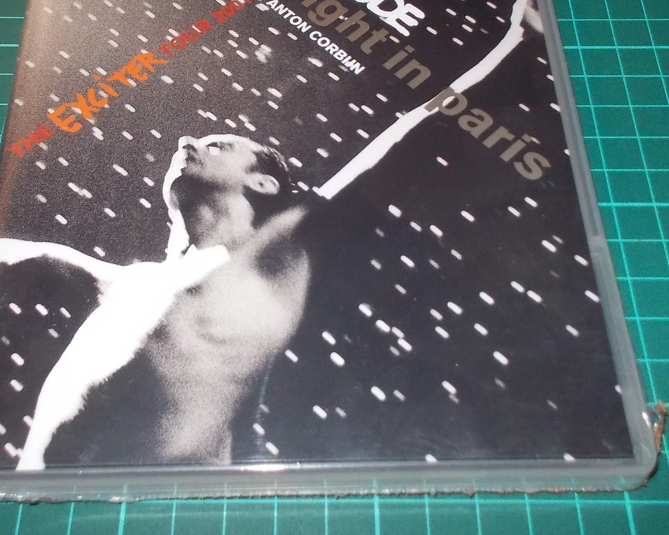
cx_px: 313
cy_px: 187
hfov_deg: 42.0
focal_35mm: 44
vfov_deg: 33.9
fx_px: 871
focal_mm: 4.1
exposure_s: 1/30
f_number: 3.3
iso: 200
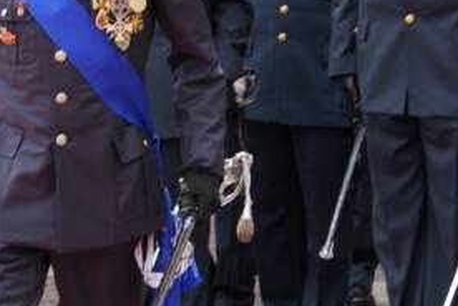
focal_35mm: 356
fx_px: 4529
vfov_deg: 3.9
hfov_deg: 5.8
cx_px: -17
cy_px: 18
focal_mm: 82
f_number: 9
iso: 200
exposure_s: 1/160
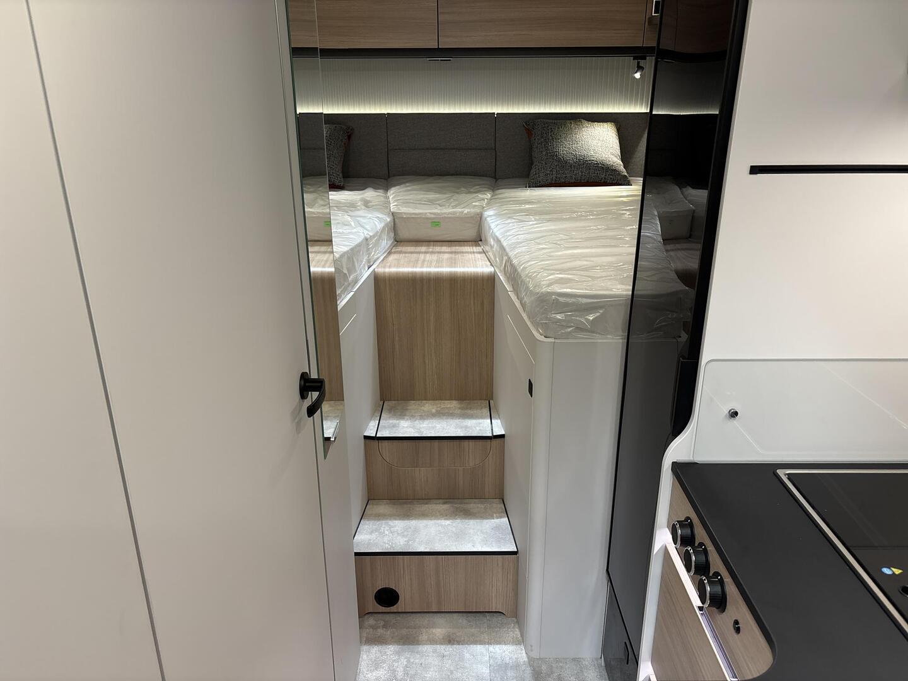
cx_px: 454
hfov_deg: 67.3
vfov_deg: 53.1
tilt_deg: -19.7
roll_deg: +0.0
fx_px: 682
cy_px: 340
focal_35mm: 26
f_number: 1.6
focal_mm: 5.96
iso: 125
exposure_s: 1/66
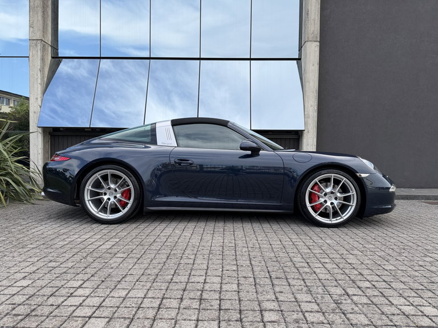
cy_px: 164
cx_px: 219
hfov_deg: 71.6
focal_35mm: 24
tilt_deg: -2.7
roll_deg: -1.0
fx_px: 304
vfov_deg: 56.8
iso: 80
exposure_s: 1/1314
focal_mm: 6.76
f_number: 1.78
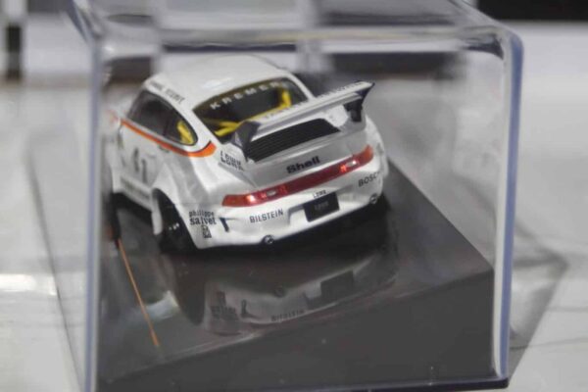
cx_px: 294
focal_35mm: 105
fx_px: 1715
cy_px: 196
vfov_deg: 13.0
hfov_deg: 19.5
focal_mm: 70
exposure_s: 1/160
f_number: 5.6
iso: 2000
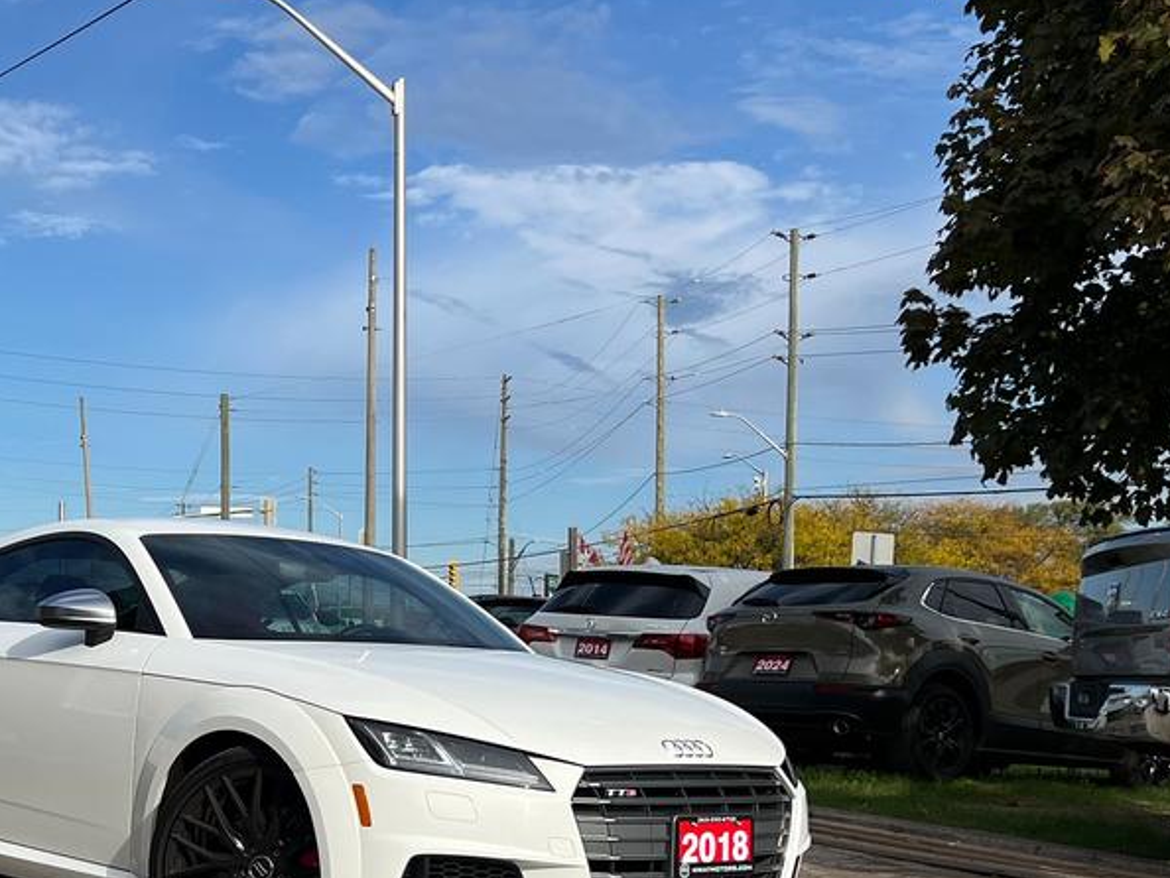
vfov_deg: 25.7
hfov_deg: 34.0
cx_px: 374
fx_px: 1894
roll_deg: +0.2
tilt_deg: -1.3
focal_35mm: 56
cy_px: 701
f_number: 1.5
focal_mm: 5.7
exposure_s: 1/5319
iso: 50
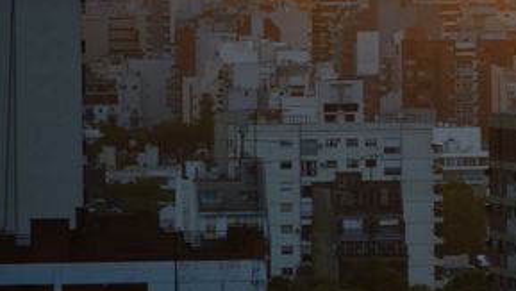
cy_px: 60
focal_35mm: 612
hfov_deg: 3.5
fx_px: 8379
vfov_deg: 2.0
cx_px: 414
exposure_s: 1/400
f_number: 5.6
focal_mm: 220
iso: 400
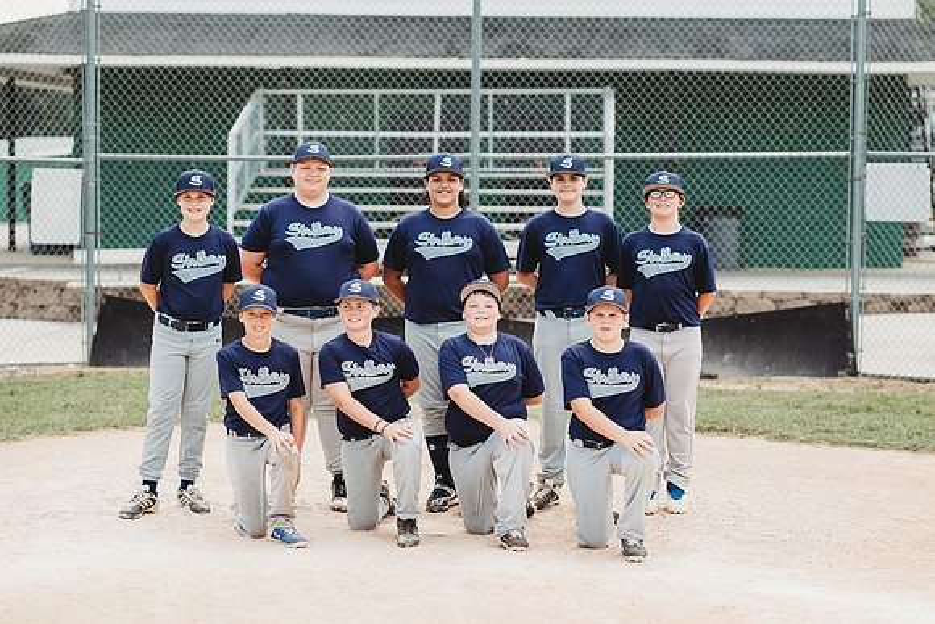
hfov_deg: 23.9
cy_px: 312
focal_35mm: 85
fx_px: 2208
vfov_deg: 16.1
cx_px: 468
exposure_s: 1/500
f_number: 2.8
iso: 100
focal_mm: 85
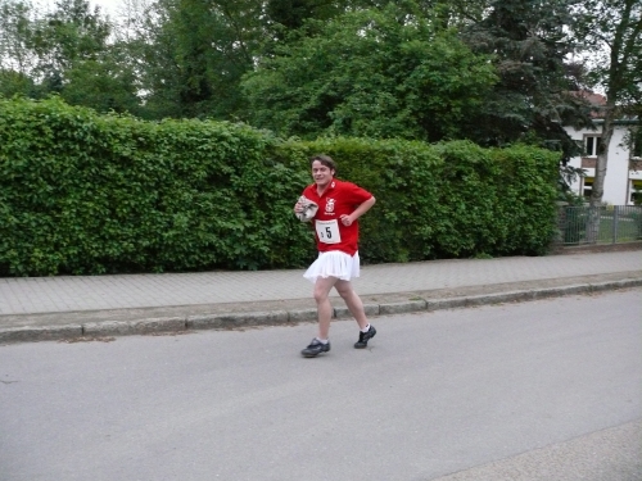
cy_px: 240
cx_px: 321
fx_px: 649
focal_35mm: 35
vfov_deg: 40.7
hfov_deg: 52.6
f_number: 2.8
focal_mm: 7.4
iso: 800
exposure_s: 1/160
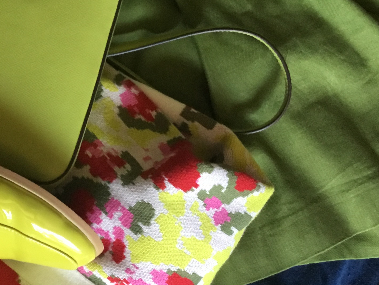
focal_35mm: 71
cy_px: 103
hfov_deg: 26.6
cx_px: 52
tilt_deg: -78.1
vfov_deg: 20.7
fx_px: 777
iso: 125
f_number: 2.4
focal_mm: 3.3
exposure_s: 1/30
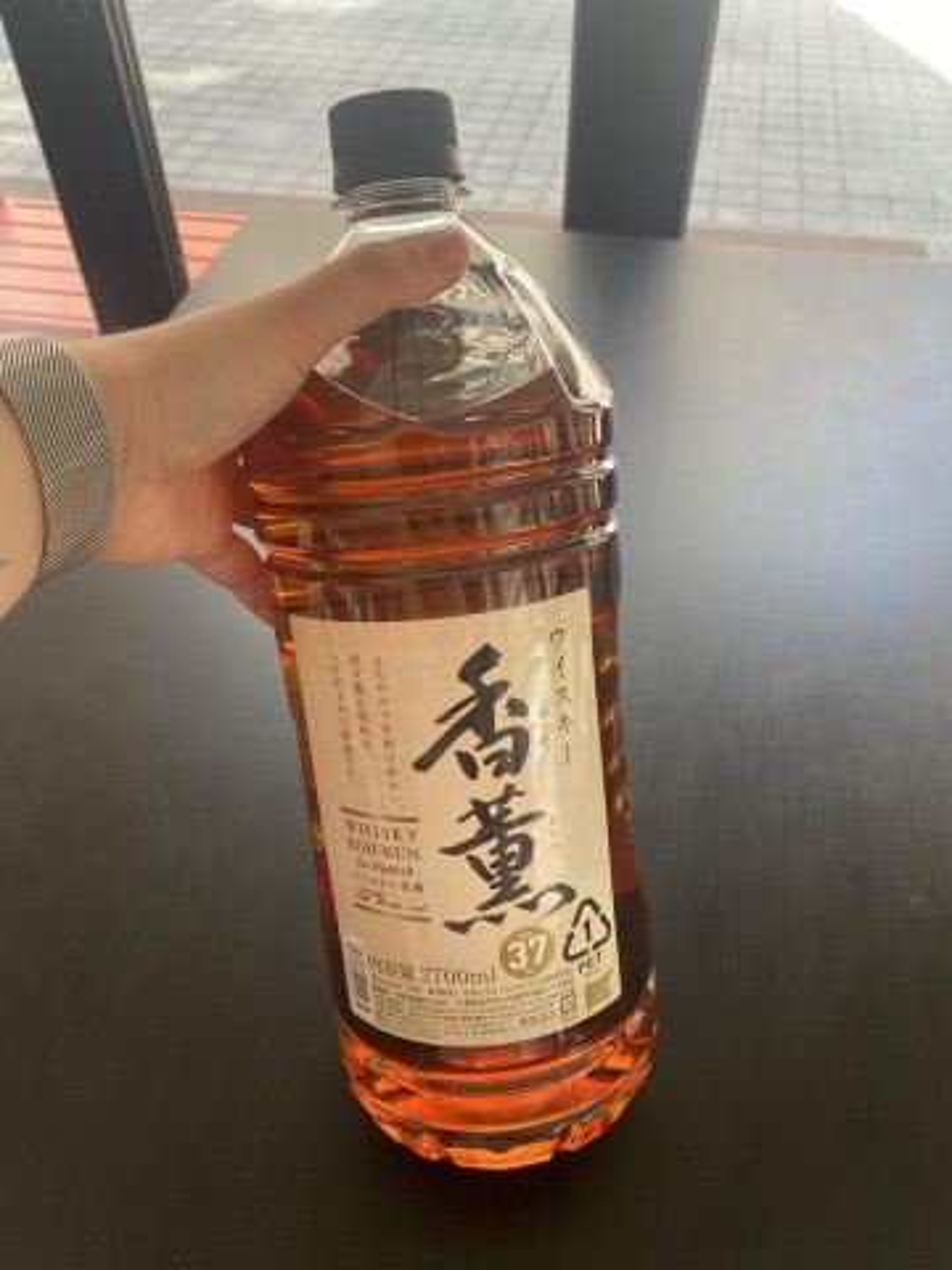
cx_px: 476
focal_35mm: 26
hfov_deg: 53.1
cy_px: 635
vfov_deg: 67.3
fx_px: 953
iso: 64
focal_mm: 4.25
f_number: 1.8
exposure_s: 1/121
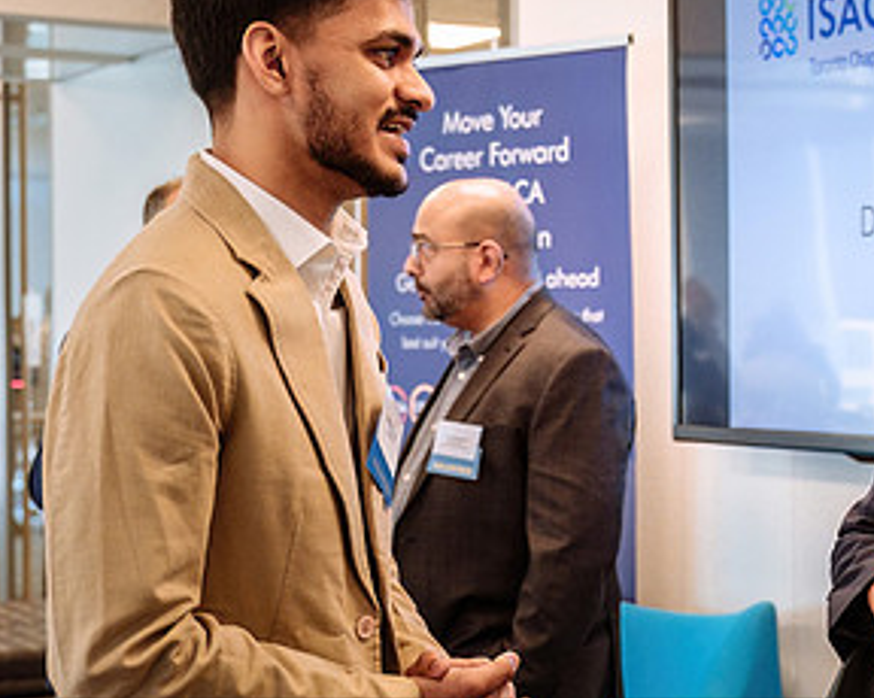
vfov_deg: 17.8
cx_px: 753
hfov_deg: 21.8
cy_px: 384
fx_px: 2223
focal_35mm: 86
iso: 1250
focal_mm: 29.2
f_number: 2.8
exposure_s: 1/160
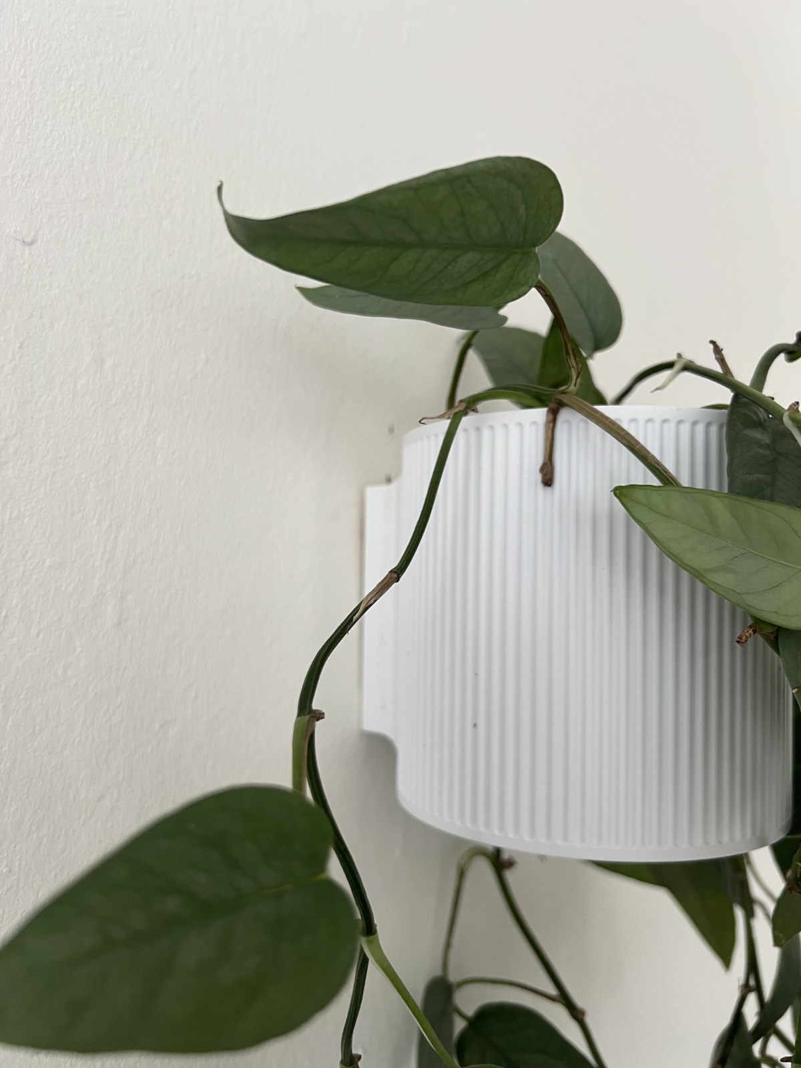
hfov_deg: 53.1
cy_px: 534
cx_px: 400
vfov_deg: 67.3
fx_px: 802
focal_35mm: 26
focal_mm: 5.7
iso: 125
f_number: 1.5
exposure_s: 1/81
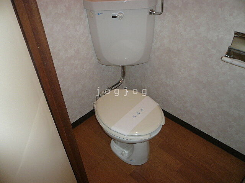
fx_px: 198
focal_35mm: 28
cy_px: 92
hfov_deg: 63.4
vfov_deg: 49.7
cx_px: 122
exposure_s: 1/30
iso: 100
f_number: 2.8
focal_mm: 4.6
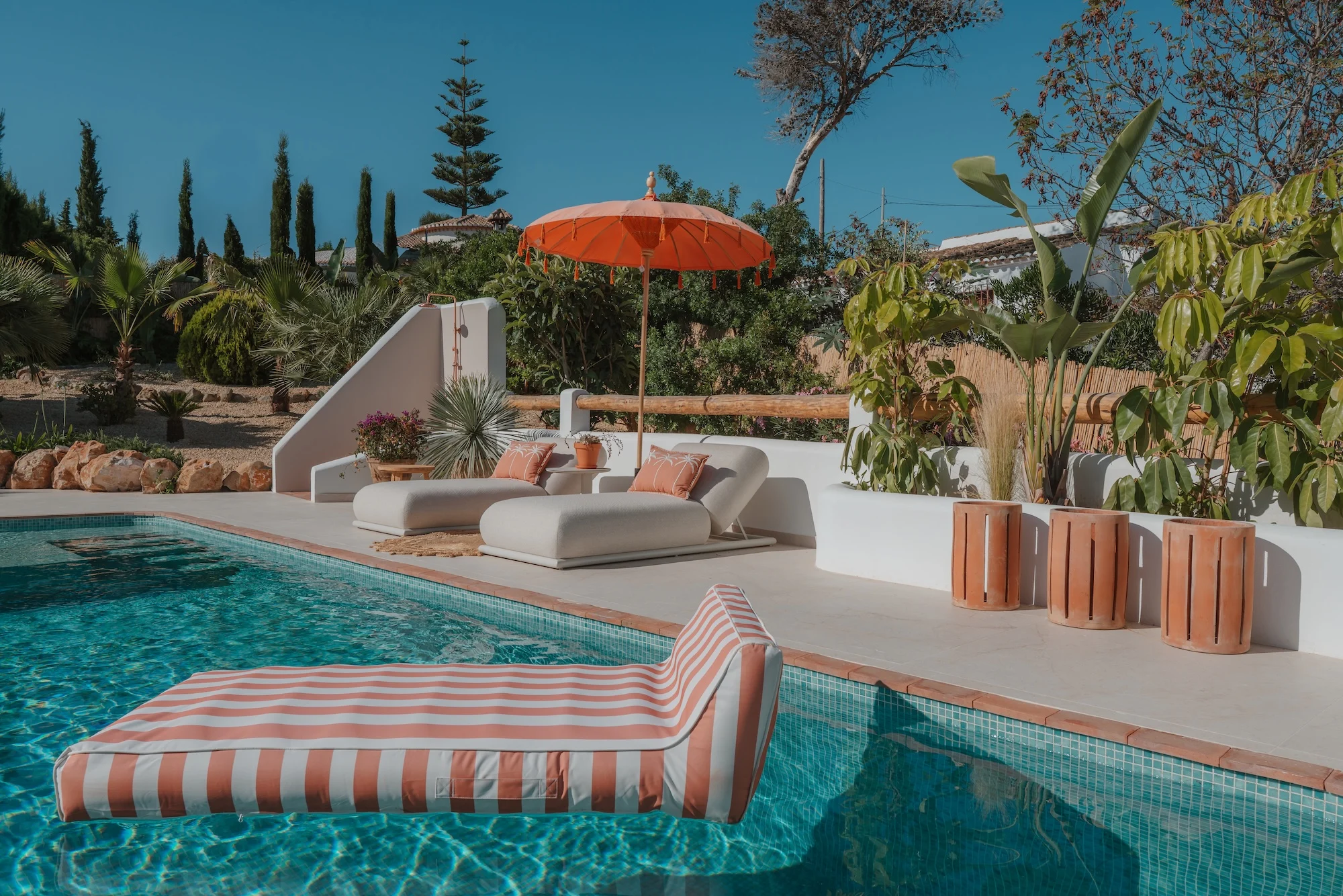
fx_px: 1007
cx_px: 672
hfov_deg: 67.4
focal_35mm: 27
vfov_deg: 47.9
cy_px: 448
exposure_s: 1/640
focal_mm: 27
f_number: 10
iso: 160
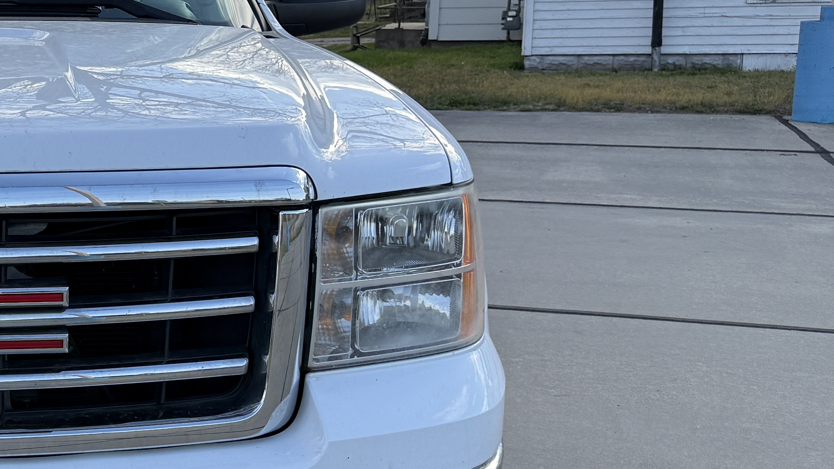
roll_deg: +2.1
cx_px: -98
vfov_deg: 19.1
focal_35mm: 63
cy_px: 266
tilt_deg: -11.8
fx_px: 1393
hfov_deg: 29.8
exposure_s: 1/2907
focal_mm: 6.76
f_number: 1.78
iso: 100
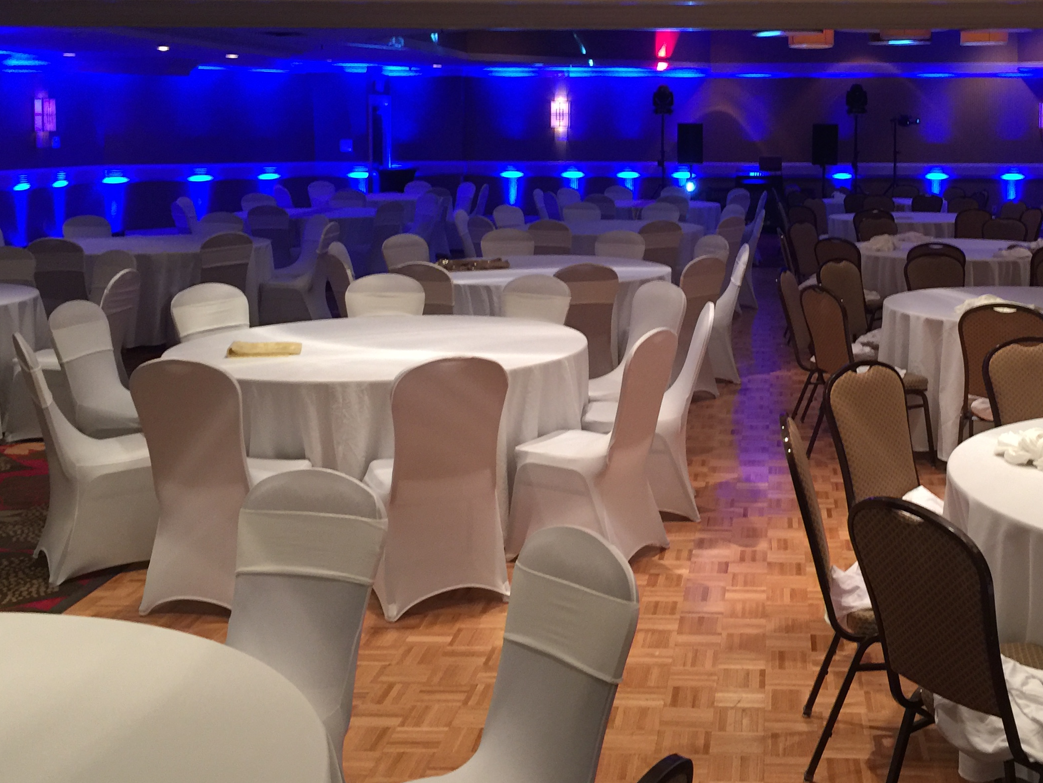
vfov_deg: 31.7
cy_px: 210
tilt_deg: -2.8
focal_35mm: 45
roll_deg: -0.1
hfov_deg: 41.3
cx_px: 725
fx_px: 1356
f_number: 2.2
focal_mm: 4.15
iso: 80
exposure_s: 1/15
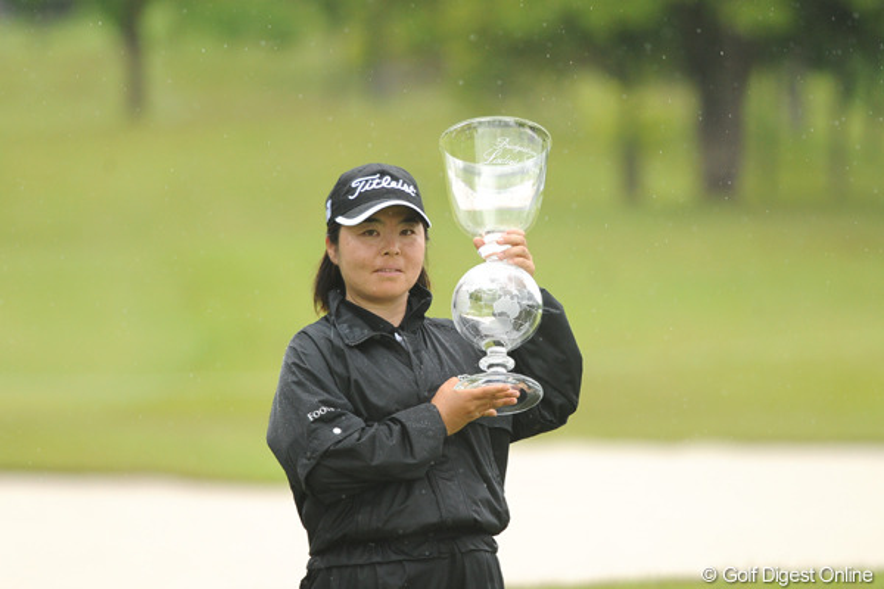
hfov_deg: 6.9
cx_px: 442
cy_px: 294
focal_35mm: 300
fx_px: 7366
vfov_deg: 4.6
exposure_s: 1/1250
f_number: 4.5
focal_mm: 300
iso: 1250
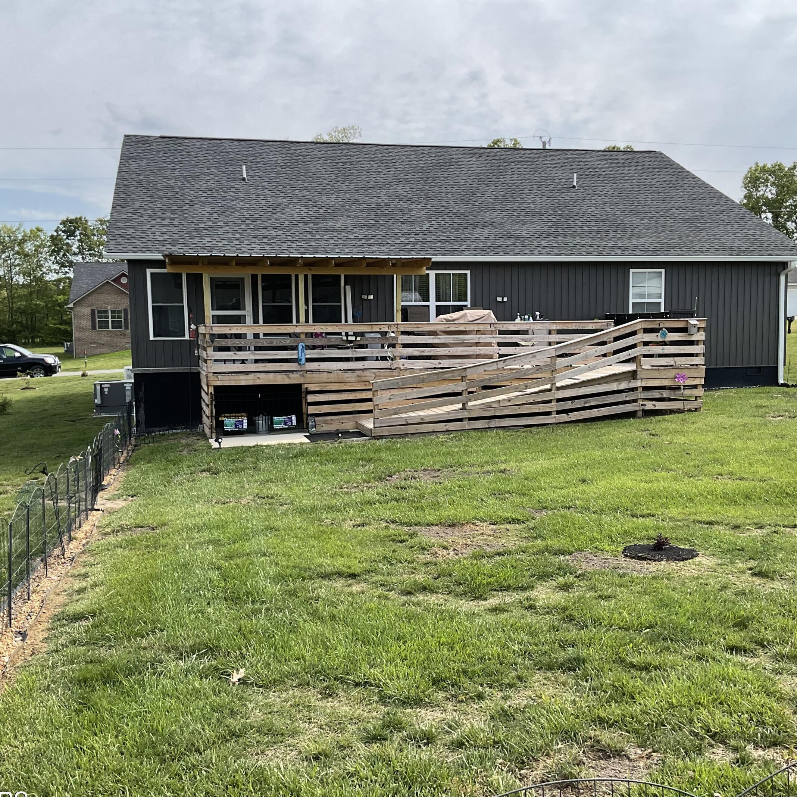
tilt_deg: -4.7
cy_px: 419
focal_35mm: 36
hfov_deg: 46.0
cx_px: 411
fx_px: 938
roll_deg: +1.1
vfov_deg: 46.0
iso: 16
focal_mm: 3
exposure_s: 1/1195
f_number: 1.8
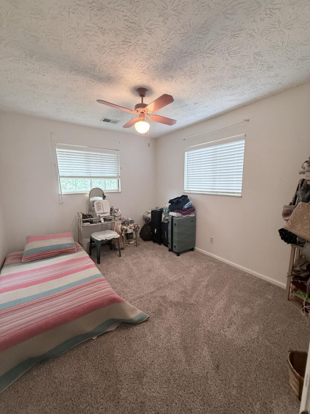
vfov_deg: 102.1
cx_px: 155
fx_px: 167
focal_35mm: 14
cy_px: 207
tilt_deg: -8.2
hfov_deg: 85.7
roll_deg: -0.7
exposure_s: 1/60
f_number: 2.2
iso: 320
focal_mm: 2.22
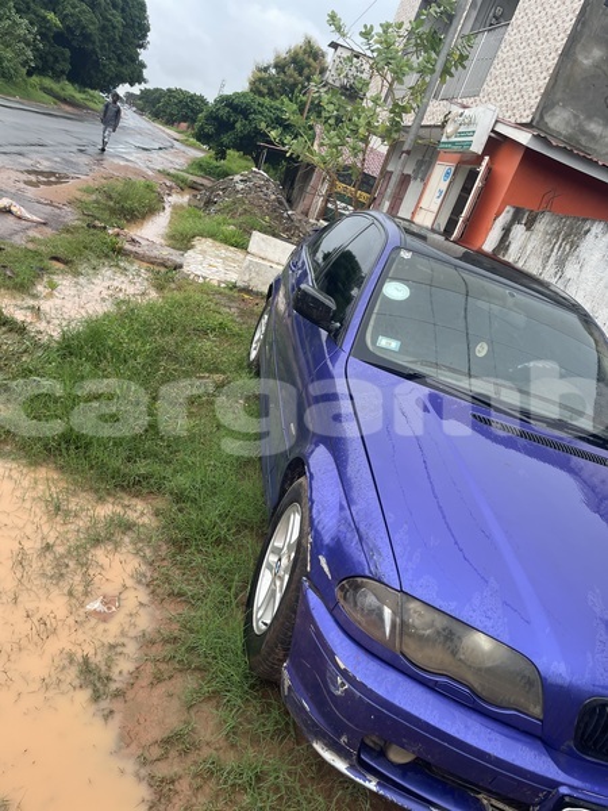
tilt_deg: -19.0
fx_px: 609
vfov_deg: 67.3
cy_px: 406
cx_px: 304
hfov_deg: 53.1
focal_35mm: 26
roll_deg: -23.7
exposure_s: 1/121
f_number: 1.6
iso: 40
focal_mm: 4.2
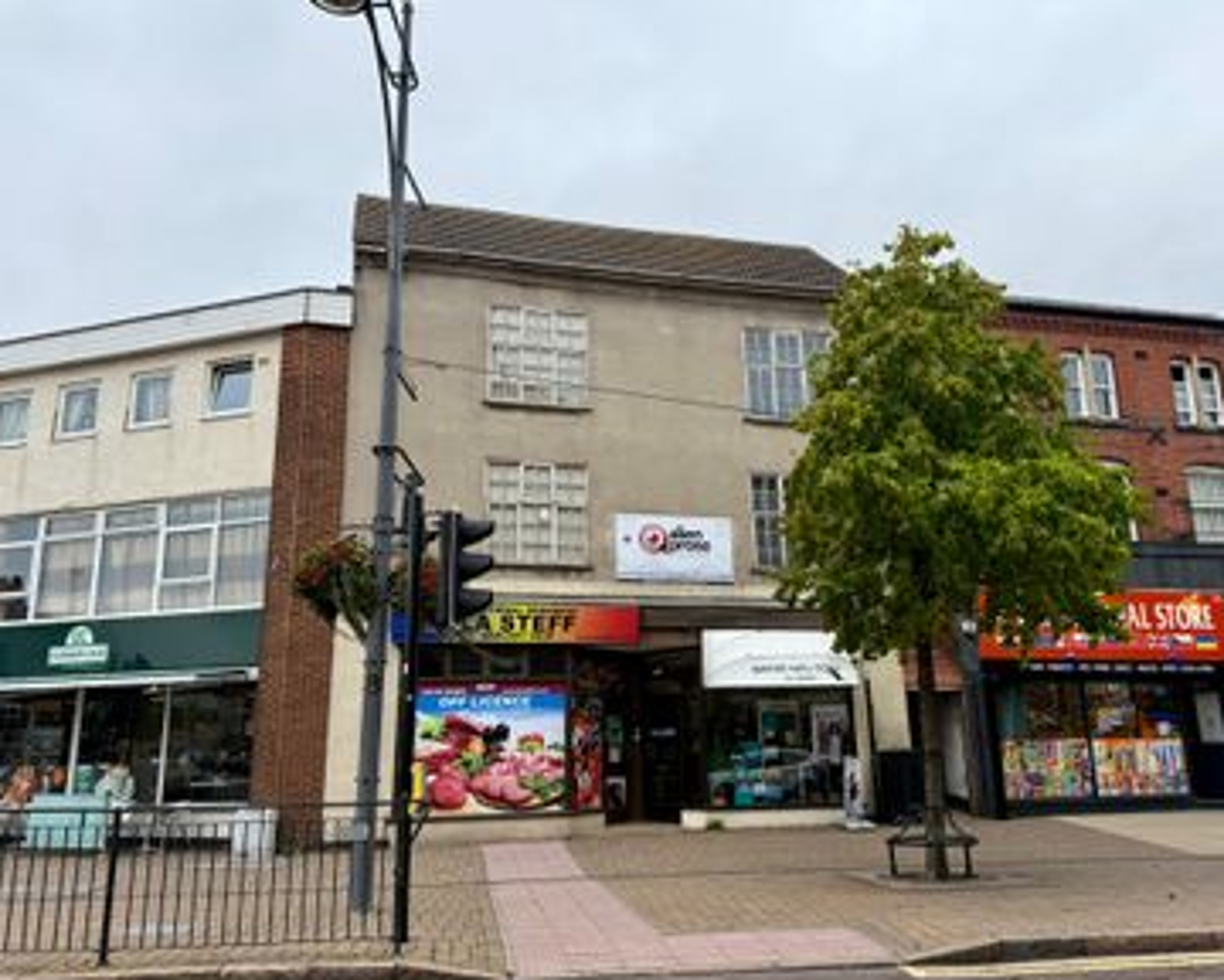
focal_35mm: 26
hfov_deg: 66.0
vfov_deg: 54.9
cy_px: 507
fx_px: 942
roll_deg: +0.3
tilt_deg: +11.2
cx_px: 626
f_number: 1.78
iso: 80
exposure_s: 1/2110
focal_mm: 6.76
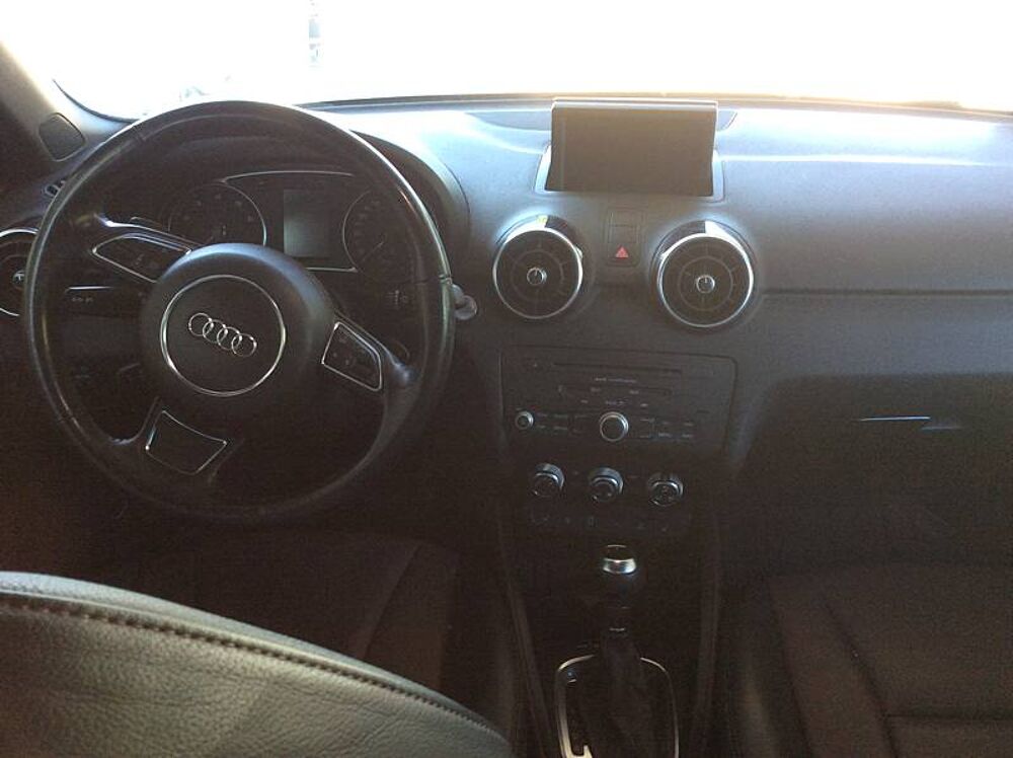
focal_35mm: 32
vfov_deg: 44.1
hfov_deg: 56.9
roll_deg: +5.1
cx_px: 506
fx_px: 936
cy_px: 379
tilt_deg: -26.5
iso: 50
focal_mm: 3.3
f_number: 2.4
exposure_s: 1/25
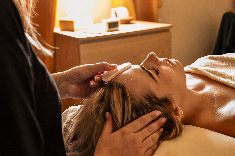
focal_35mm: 57
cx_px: 118
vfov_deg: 23.8
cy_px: 78
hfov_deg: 35.1
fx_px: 372
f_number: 4.5
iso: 3200
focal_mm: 38
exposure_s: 1/80
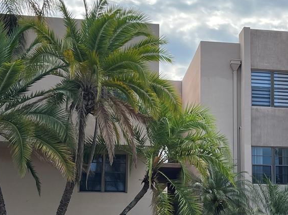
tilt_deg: +7.9
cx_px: 196
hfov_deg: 26.5
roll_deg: +0.0
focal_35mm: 73
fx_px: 607
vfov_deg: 19.9
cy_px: 175
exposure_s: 1/1647
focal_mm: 5.1
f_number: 1.6
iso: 50
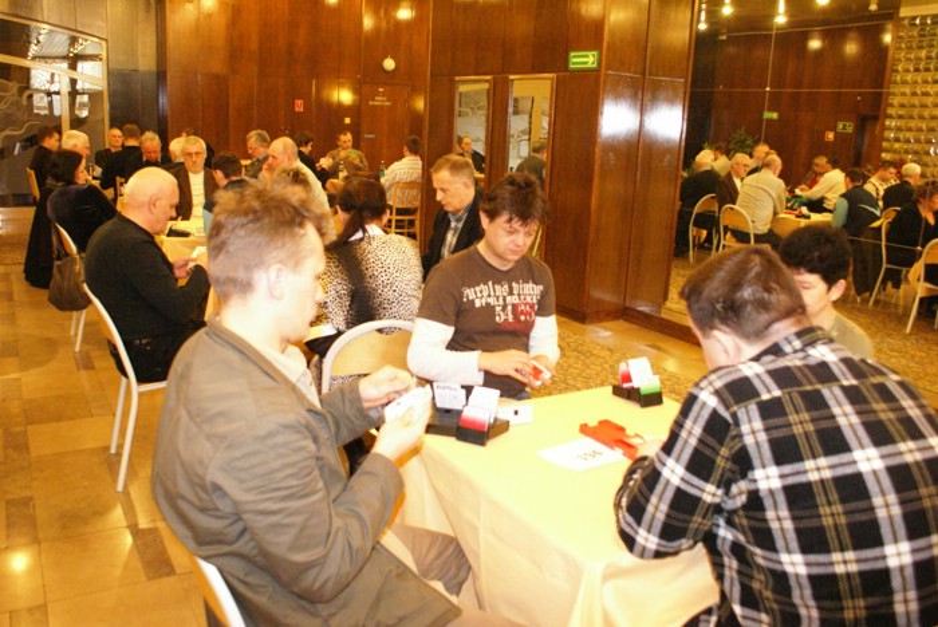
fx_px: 782
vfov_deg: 43.7
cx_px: 469
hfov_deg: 61.9
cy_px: 314
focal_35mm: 30
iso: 1600
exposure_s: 1/20
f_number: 4
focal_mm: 20
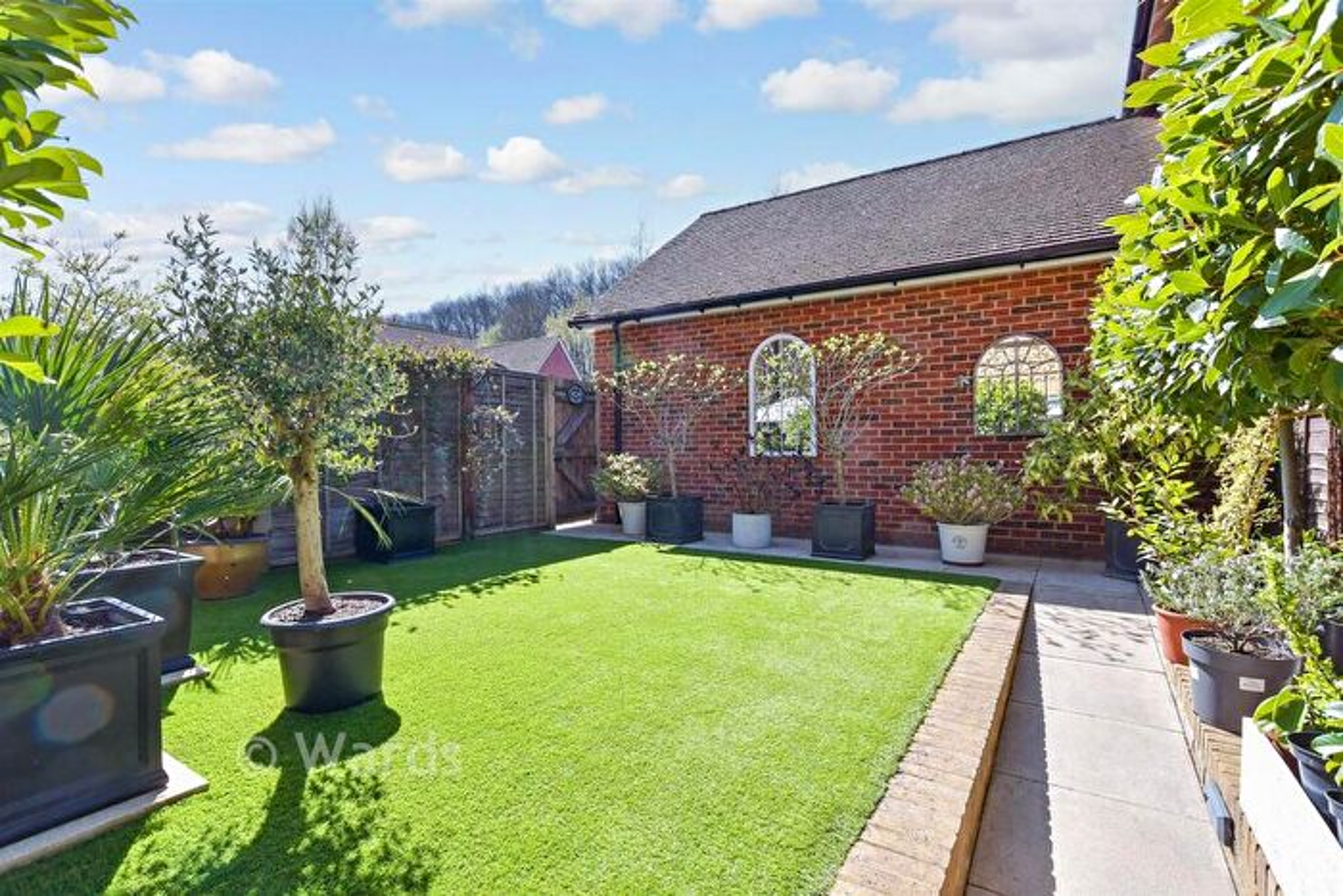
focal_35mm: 15
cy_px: 448
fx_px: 560
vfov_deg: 77.4
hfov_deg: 100.4
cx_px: 672
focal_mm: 10
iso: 320
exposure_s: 1/500
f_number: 8
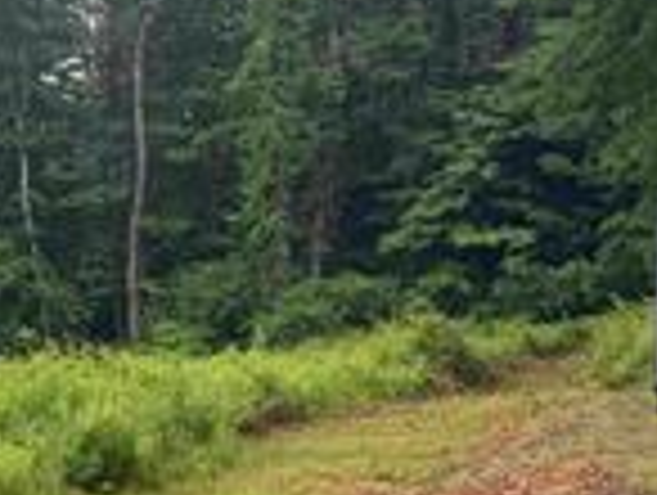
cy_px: 268
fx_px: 1559
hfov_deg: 19.1
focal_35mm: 82
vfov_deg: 18.0
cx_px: -464
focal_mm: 6.76
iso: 100
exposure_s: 1/504
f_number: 1.78
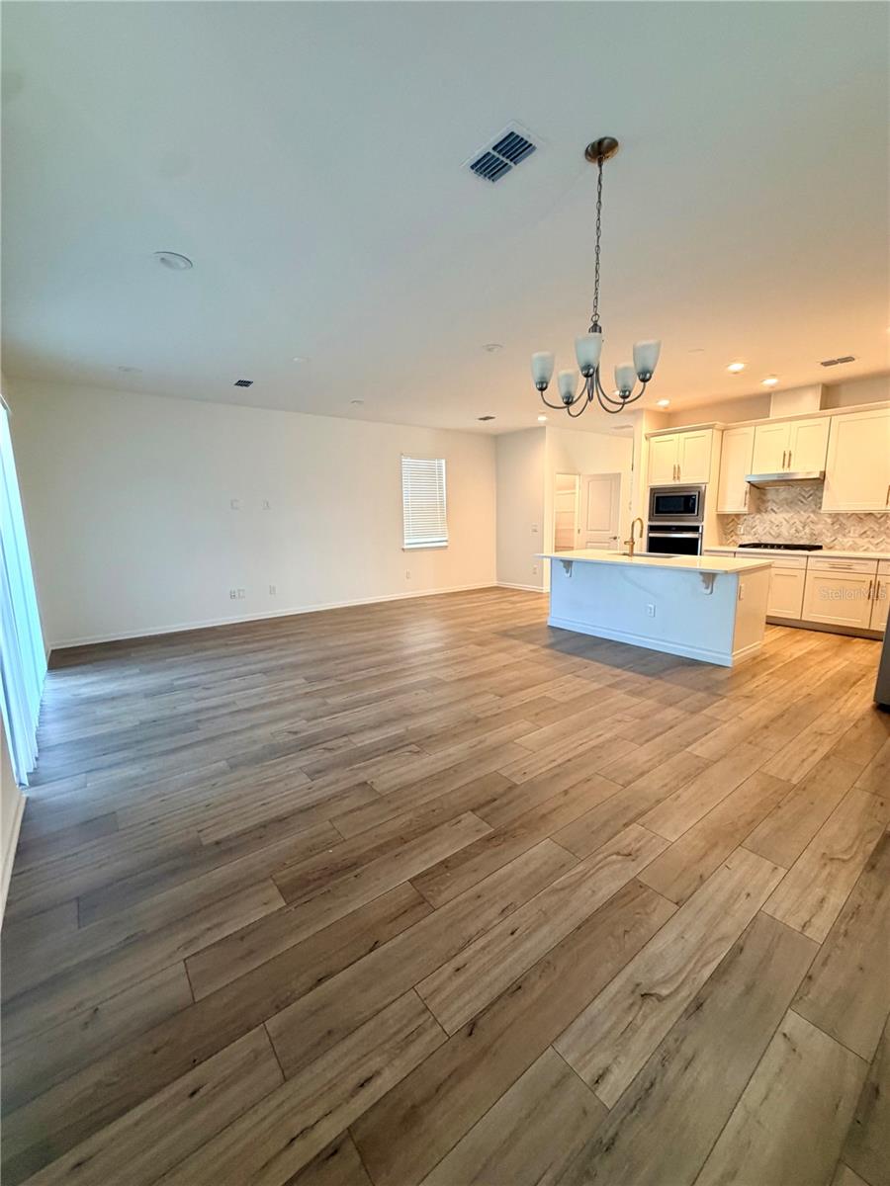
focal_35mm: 14
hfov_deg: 85.7
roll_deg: +0.3
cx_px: 445
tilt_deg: -10.3
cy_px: 593
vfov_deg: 102.1
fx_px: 480
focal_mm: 2.22
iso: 250
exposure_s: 1/60
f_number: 2.2
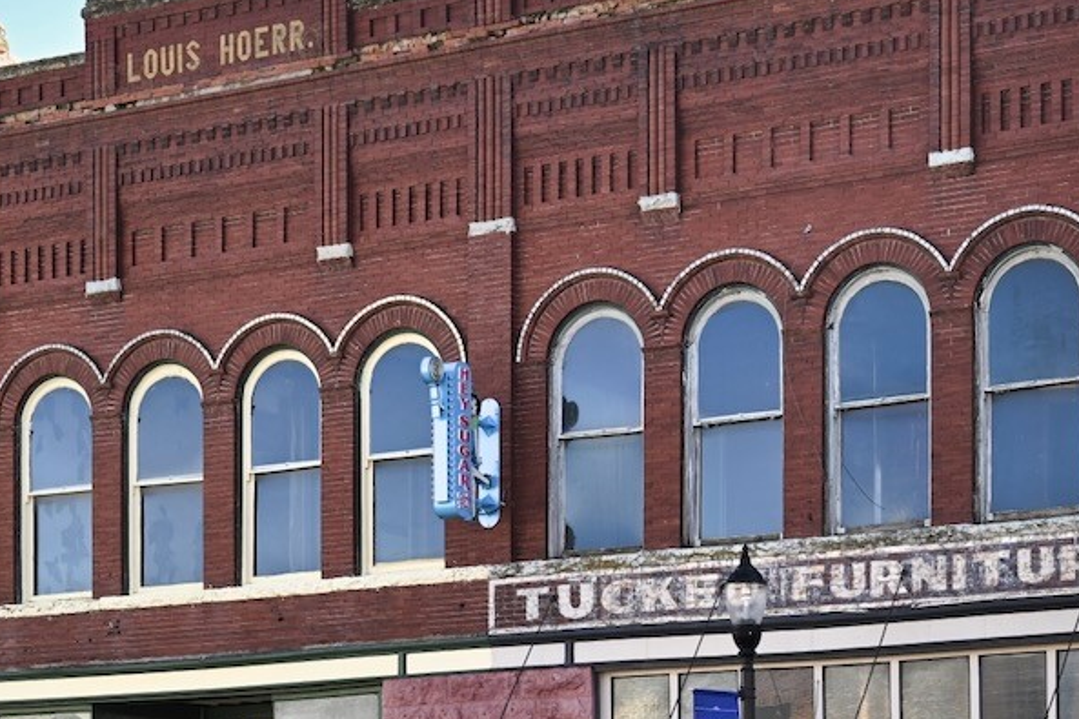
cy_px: 557
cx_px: 533
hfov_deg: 21.5
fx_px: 2846
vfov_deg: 14.3
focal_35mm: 95
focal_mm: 44
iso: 100
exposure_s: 1/125
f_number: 5.6
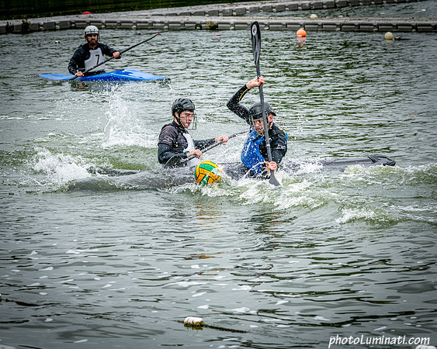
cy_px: 174
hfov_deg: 10.4
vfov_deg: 8.3
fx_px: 2402
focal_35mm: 186
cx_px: 230
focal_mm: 165
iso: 3200
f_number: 9
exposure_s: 1/2500
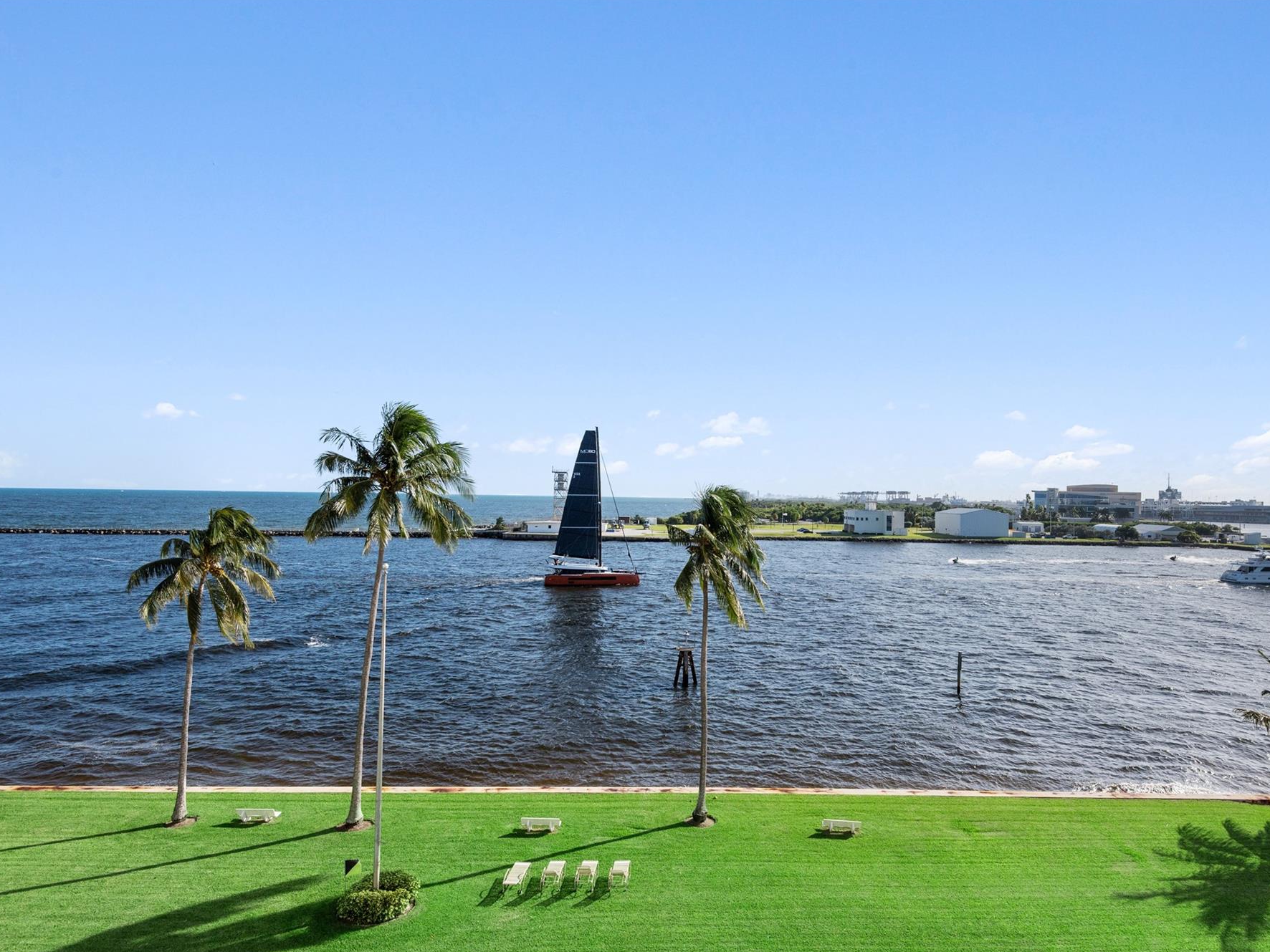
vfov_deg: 66.0
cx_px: 717
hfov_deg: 81.3
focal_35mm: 20
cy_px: 486
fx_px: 734
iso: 250
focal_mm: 18
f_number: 8
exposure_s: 1/2000
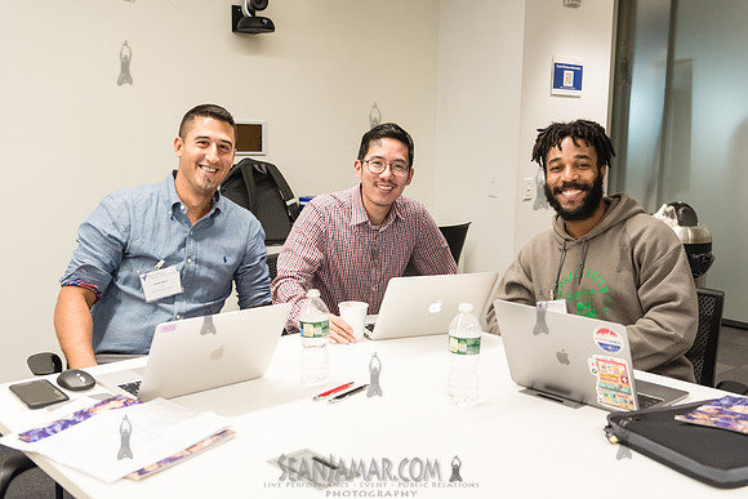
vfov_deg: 36.0
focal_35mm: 37
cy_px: 250
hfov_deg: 51.9
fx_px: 768
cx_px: 378
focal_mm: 35
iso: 2500
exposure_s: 1/250
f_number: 4
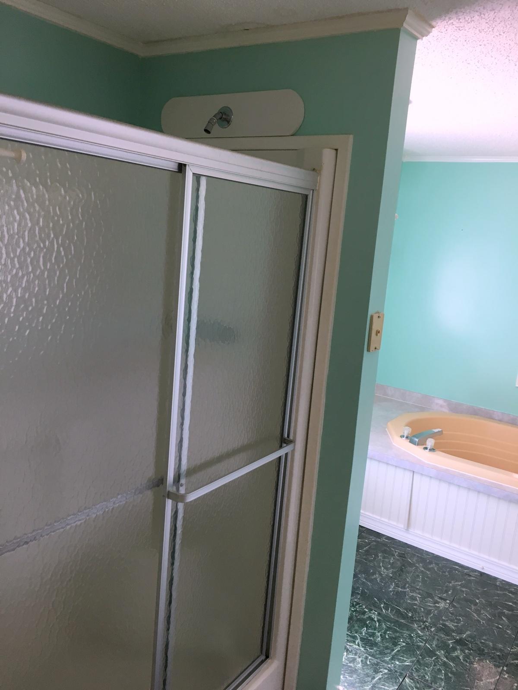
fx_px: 579
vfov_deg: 61.7
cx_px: 259
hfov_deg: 48.2
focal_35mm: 29
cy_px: 345
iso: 50
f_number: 2.2
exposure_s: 1/30
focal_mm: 4.15
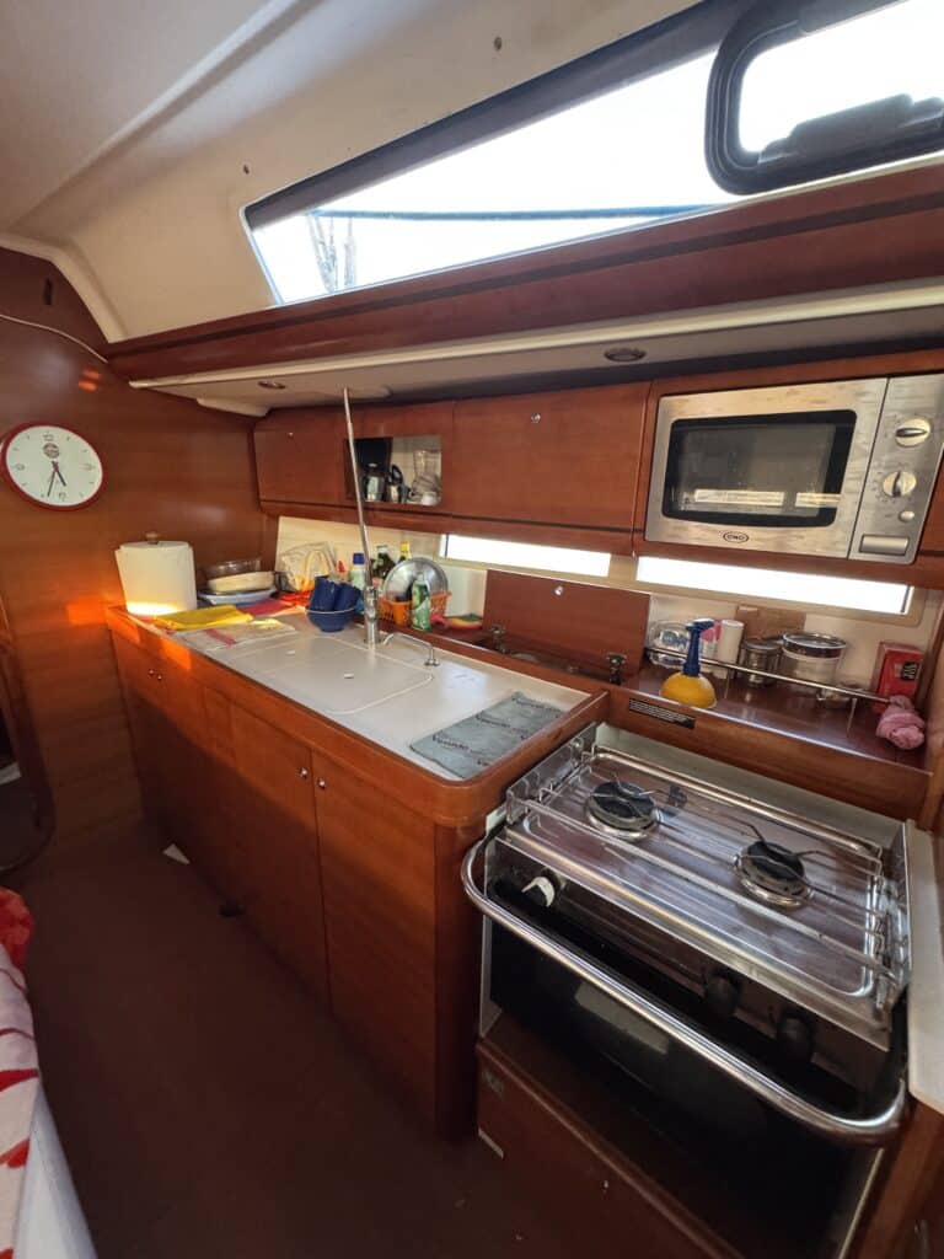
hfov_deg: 85.7
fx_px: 509
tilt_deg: -17.7
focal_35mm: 14
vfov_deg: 102.1
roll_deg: -0.4
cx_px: 472
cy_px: 630
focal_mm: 2.22
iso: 640
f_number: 2.2
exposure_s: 1/60
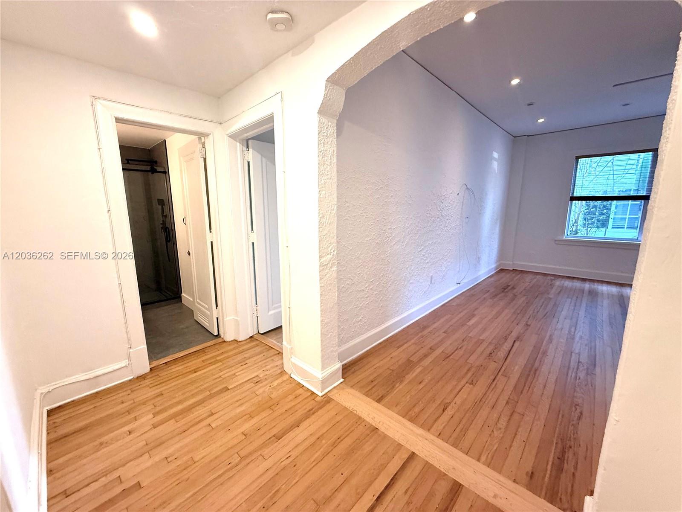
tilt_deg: -9.4
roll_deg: -0.1
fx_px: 276
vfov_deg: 85.7
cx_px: 341
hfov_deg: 102.1
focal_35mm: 14
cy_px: 256
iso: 200
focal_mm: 2.22
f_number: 2.2
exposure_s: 1/60
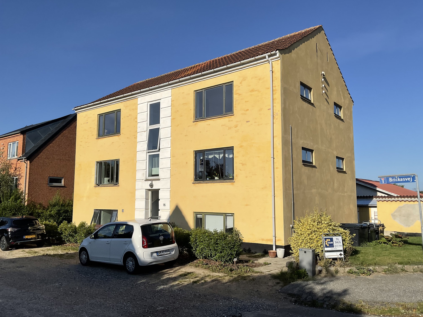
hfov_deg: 61.7
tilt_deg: +5.9
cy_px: 158
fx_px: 354
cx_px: 212
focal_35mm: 29
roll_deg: -0.1
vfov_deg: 48.2
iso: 16
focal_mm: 3
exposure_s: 1/4405
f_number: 1.8
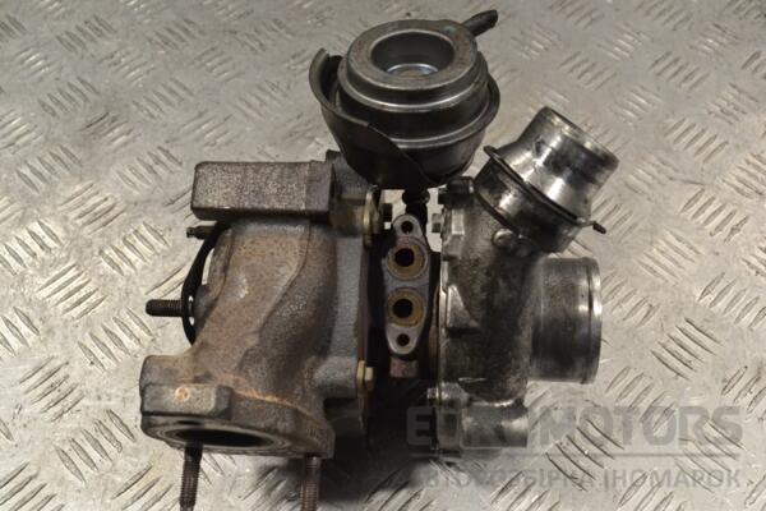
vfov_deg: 30.8
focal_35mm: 44
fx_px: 926
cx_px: 383
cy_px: 256
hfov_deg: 45.0
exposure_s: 1/320
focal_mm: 29
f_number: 9
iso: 3200
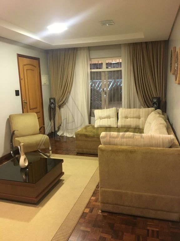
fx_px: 201
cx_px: 90
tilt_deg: -11.3
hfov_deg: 48.2
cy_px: 120
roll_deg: +0.3
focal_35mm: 29
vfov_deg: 61.7
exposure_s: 1/20
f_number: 2.2
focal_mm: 4.15
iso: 200
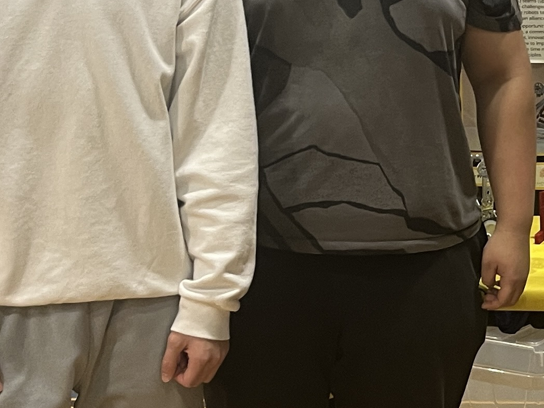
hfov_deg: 22.8
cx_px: 733
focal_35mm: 75
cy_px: 193
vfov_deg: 19.6
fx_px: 1179
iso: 100
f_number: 1.6
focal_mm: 5.1
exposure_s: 1/60
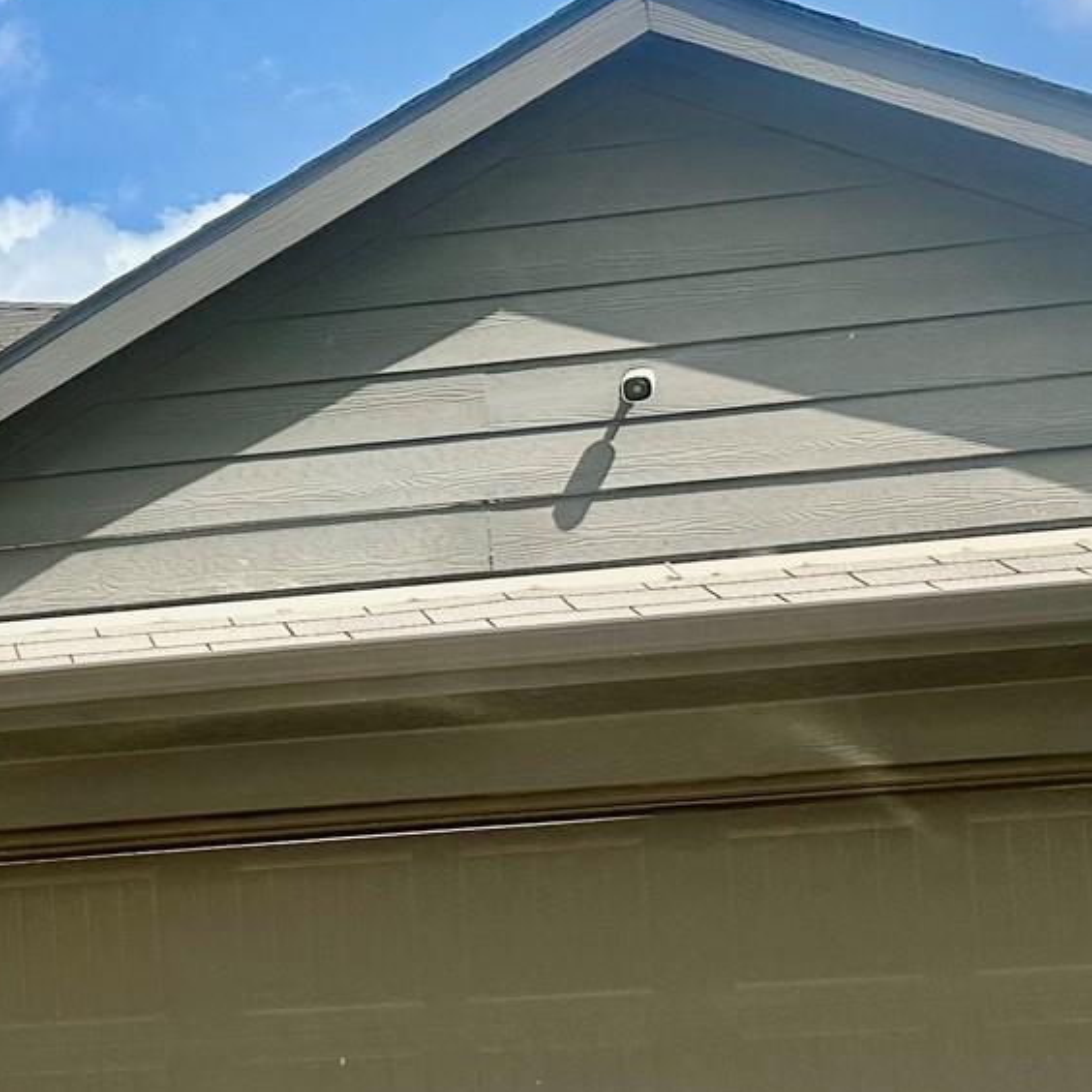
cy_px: 1055
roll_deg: +1.0
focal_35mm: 77
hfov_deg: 18.3
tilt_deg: +5.7
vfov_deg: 21.8
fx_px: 2748
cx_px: -811
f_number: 1.78
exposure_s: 1/5000
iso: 80
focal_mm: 6.86
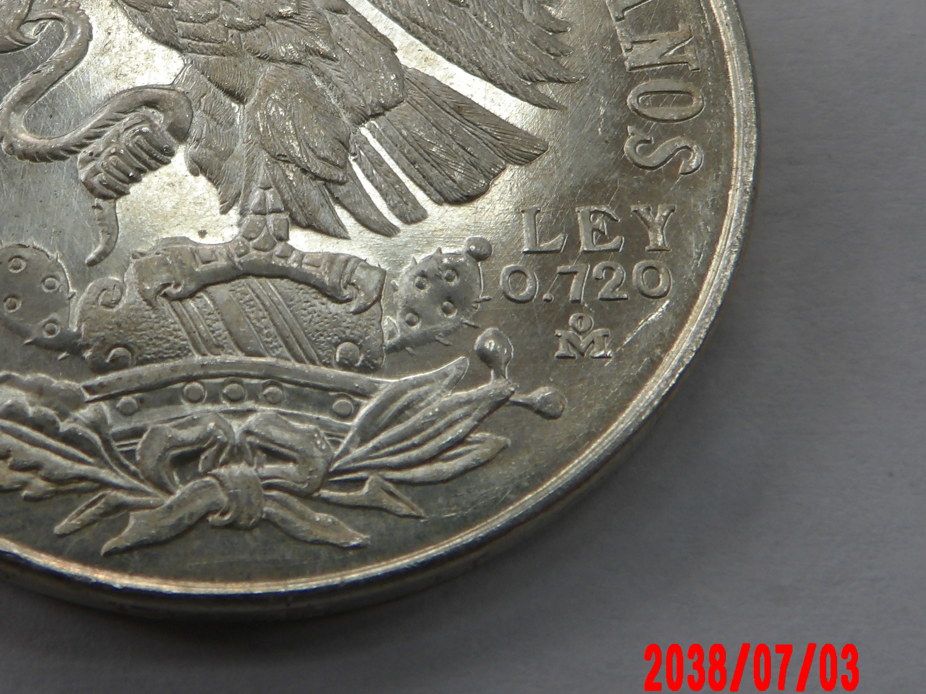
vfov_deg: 22.3
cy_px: 151
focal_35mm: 65
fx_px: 1739
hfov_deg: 29.6
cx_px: 289
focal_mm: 6.2
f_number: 4.5
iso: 100
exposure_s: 1/85
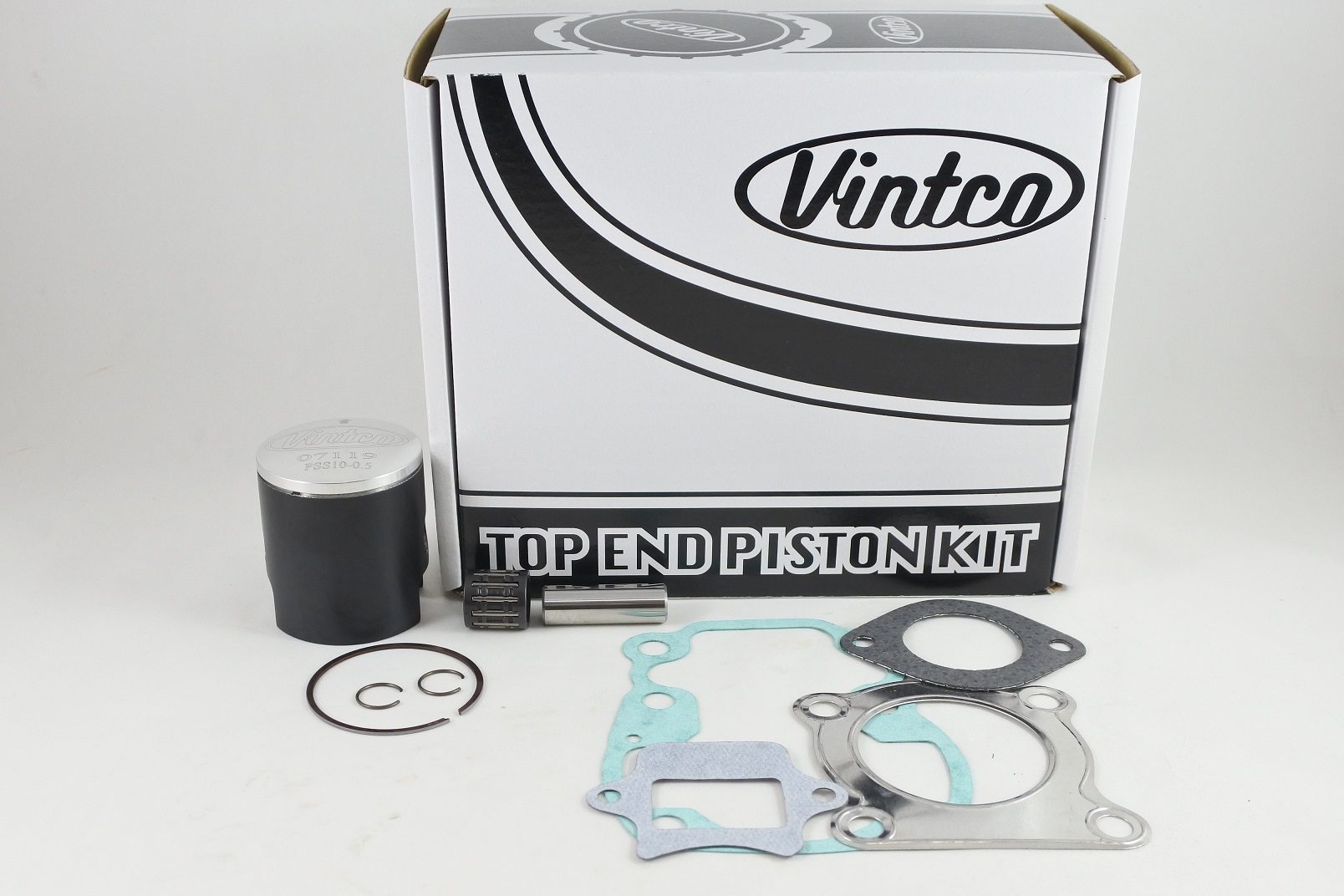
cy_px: 448
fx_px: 1269
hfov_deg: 55.8
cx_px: 672
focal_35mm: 34
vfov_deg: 38.9
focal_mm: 12.6
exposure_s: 1/125
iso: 450
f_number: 3.8
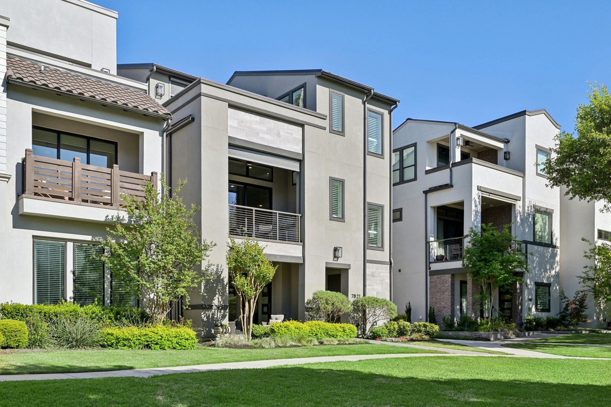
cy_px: 204
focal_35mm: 30
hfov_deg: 61.9
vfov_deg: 43.6
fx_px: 509
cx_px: 306
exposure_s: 1/1000
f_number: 8
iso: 400
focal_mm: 30
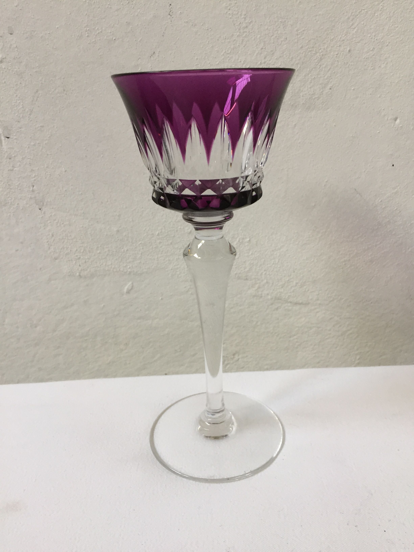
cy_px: 276
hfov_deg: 48.2
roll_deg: +2.0
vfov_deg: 61.7
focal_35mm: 29
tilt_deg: -20.2
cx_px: 207
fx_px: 462
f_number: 2.2
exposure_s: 1/33
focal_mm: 4.15
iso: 100
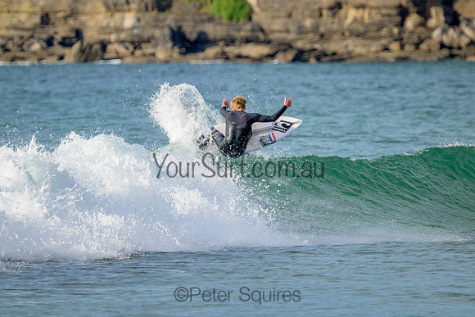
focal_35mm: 800
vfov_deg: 1.7
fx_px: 10558
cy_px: 158
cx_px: 238
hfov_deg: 2.6
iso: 2200
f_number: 11
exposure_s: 1/1250
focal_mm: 800
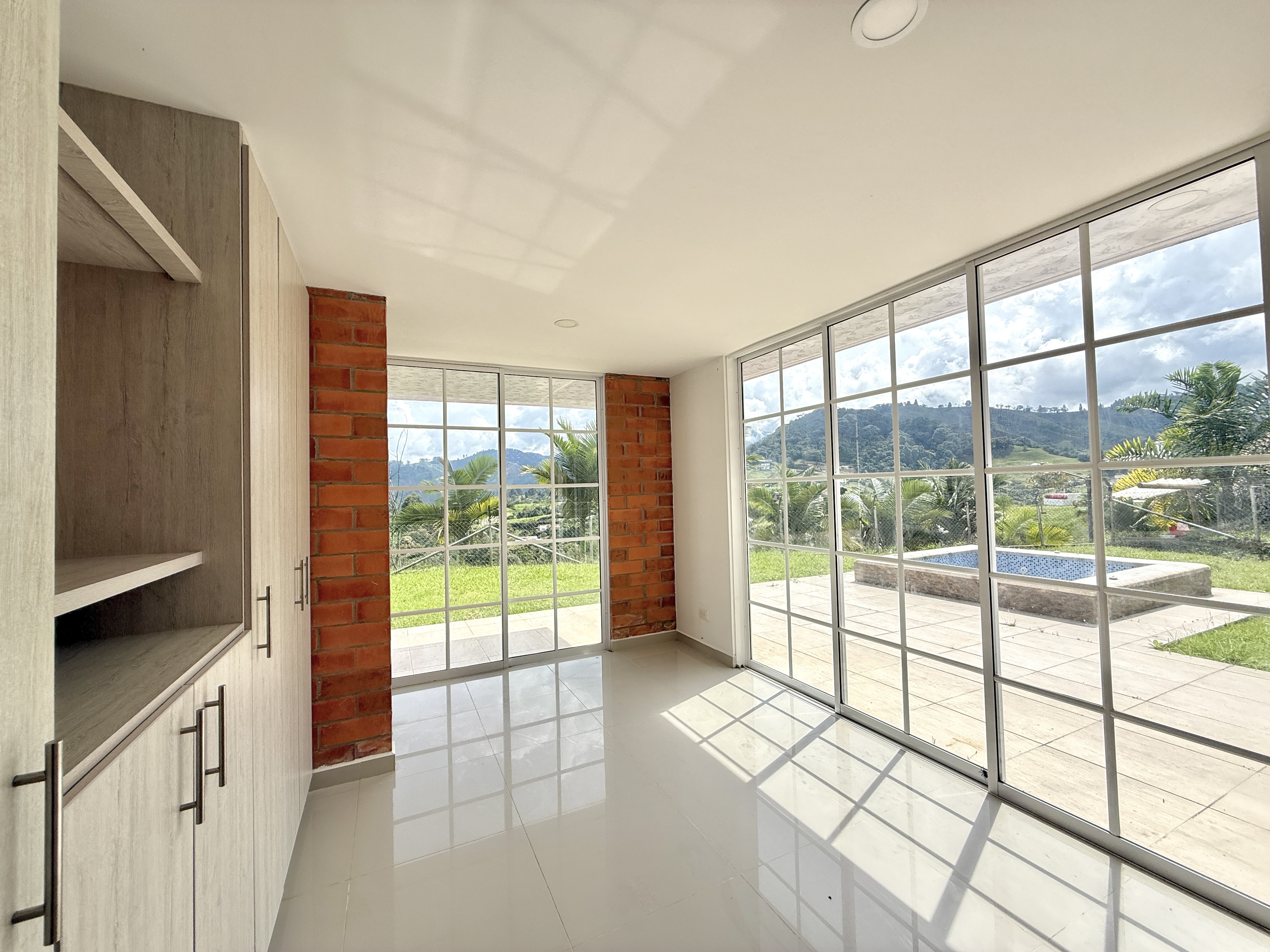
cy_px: 476
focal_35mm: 14
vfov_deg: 85.7
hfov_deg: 102.1
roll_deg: +1.5
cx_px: 635
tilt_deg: +1.2
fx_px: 514
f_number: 2.2
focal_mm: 2.22
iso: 64
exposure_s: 1/1656
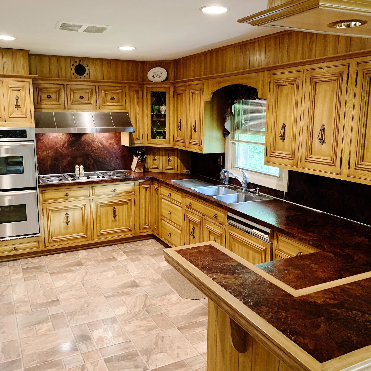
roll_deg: +0.5
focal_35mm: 31
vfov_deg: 52.5
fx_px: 376
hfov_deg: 52.5
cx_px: 176
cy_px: 187
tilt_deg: -11.0
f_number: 1.8
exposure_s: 1/40
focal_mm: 4.25
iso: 400
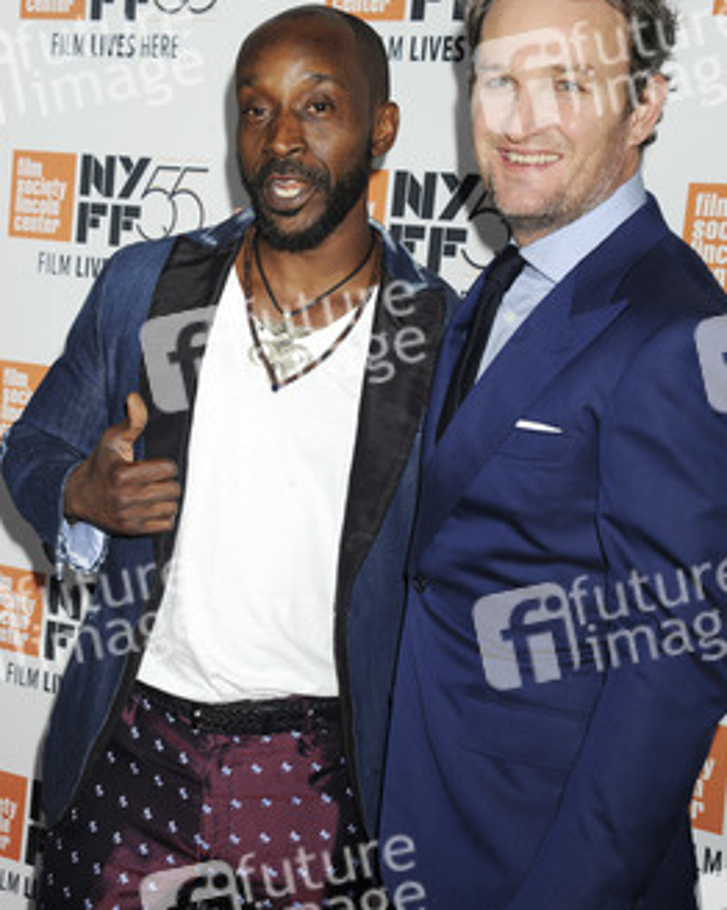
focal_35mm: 71
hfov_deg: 21.5
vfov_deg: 26.8
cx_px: 365
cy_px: 486
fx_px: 1911
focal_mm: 62
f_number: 5.6
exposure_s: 1/250
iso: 800
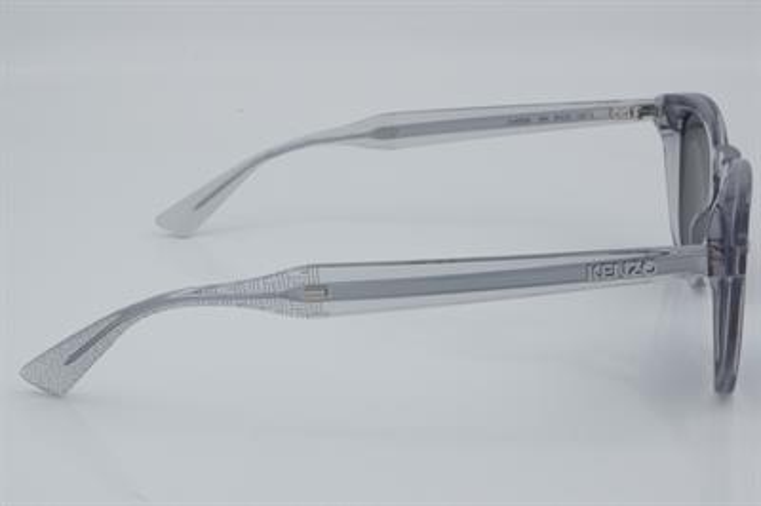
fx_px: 1584
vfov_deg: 18.2
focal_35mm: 75
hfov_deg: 27.0
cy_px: 253
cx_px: 380
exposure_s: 1/4
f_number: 32
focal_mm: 50
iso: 100
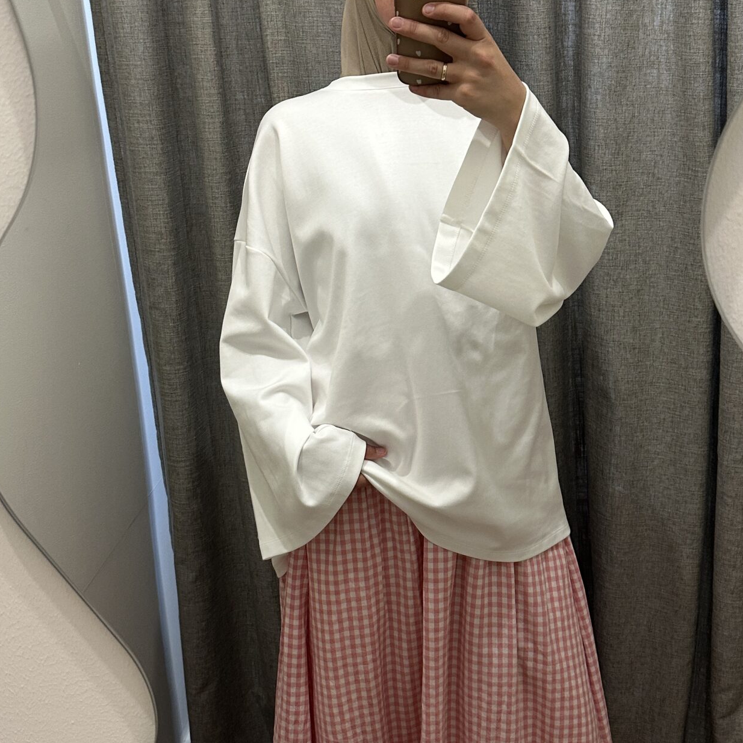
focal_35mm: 44
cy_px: 368
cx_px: 379
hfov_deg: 38.3
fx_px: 1068
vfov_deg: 38.3
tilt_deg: -18.0
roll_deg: +3.2
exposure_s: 1/60
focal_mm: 6.86
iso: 320
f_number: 1.78
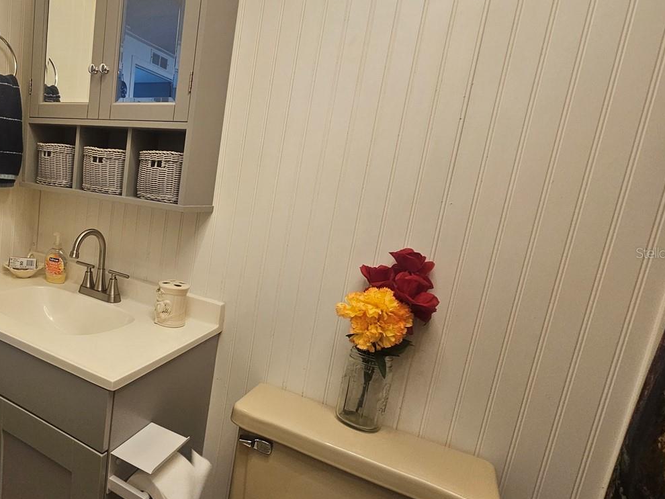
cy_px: 253
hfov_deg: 73.1
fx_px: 404
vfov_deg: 63.5
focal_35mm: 21
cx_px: 162
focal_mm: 2.2
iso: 200
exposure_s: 1/60
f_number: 2.2
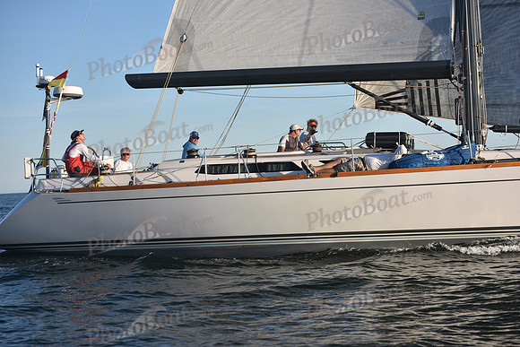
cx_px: 260
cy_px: 174
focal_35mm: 80
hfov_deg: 25.4
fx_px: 1156
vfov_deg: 17.1
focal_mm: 80
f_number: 4.5
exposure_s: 1/800
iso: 250
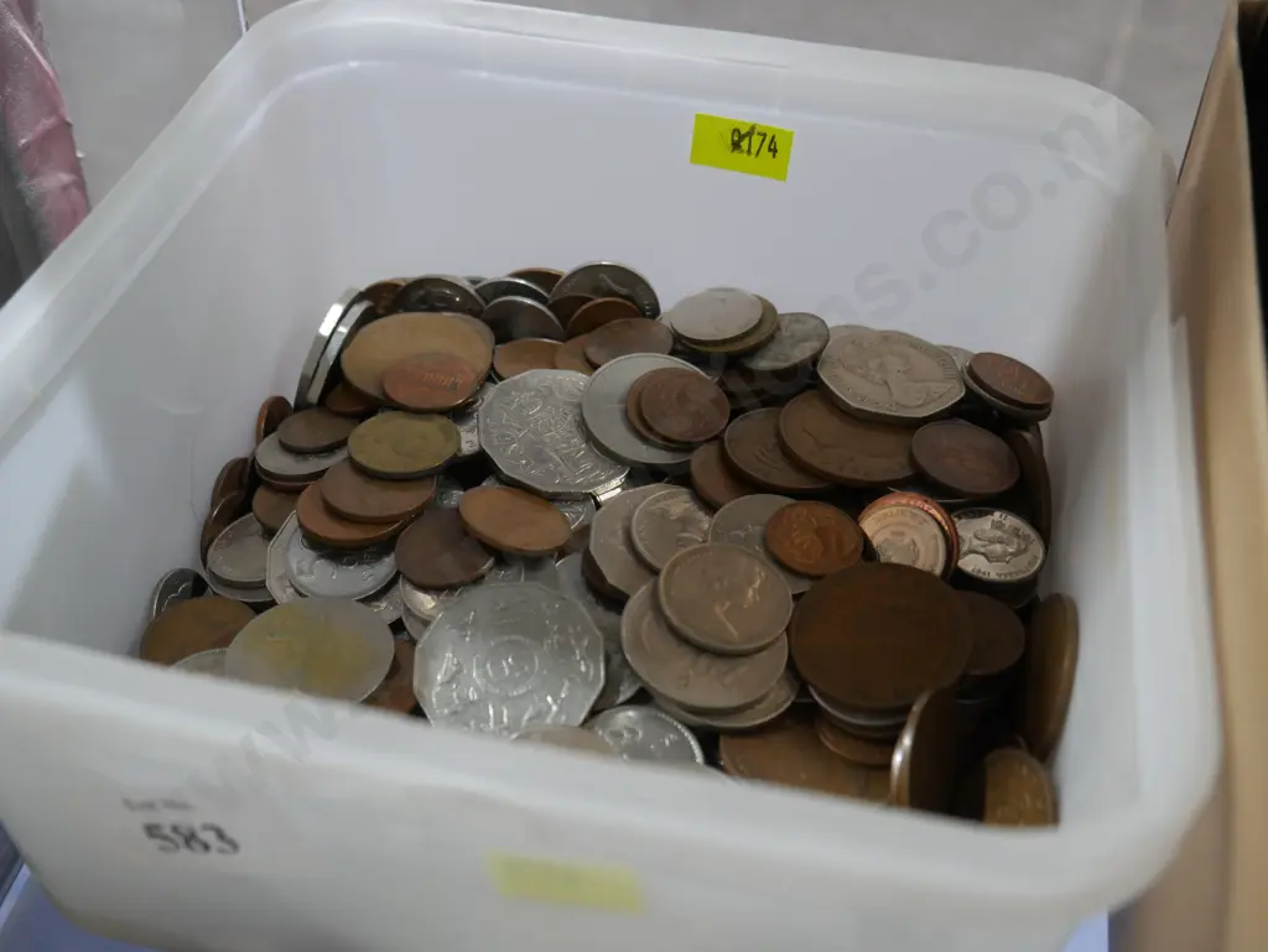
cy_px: 476
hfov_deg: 46.8
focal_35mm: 40
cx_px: 634
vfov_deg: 36.0
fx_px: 1466
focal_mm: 20
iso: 1250
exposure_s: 1/60
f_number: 4.5
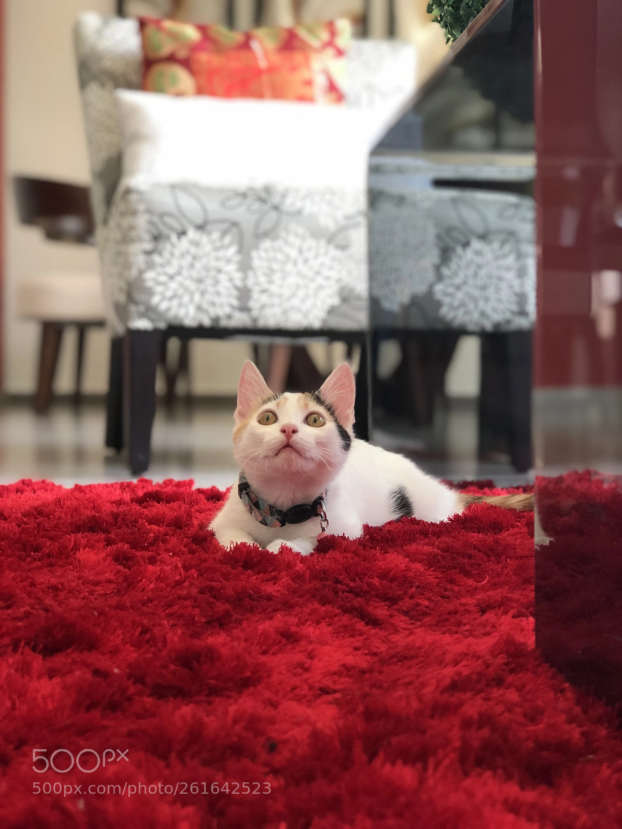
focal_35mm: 57
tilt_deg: -1.5
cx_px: 311
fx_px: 1366
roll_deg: +0.1
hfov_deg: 25.7
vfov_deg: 33.8
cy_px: 414
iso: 100
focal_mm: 6.6
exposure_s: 1/60
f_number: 2.8
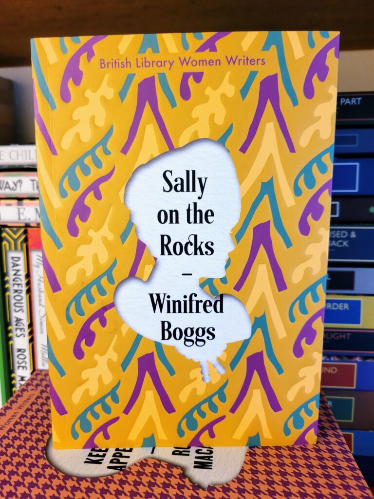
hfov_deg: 53.1
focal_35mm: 26
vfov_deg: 67.3
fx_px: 375
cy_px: 250
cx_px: 187
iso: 500
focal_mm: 5.4
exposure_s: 1/40
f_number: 1.8
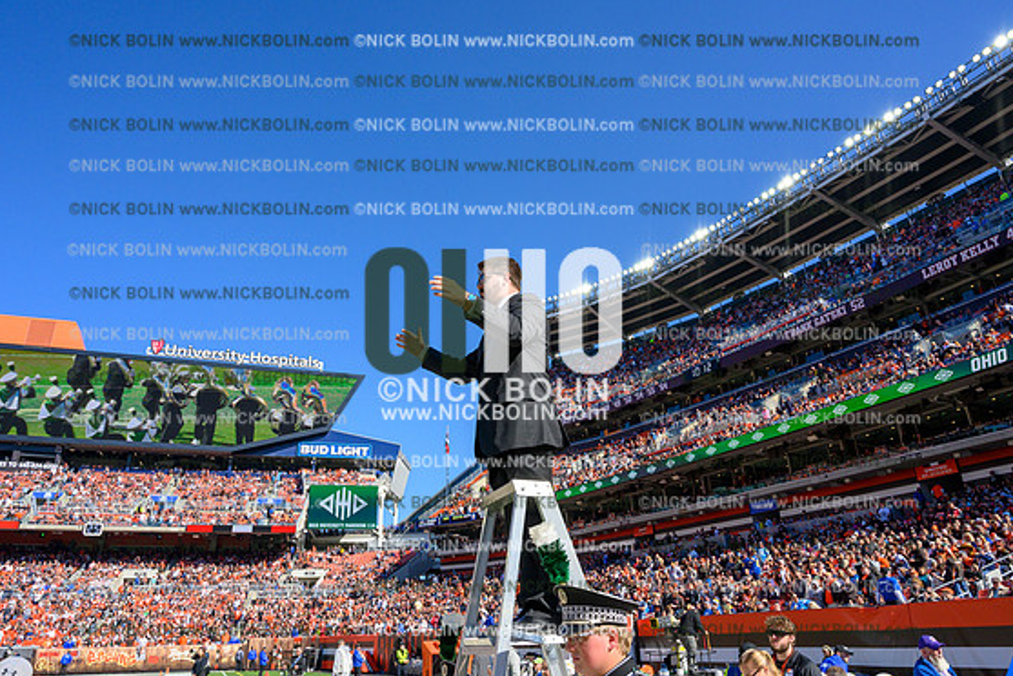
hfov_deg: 71.5
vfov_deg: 51.3
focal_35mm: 25
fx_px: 704
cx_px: 493
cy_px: 335
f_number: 8
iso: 1000
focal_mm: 24
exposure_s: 1/3200
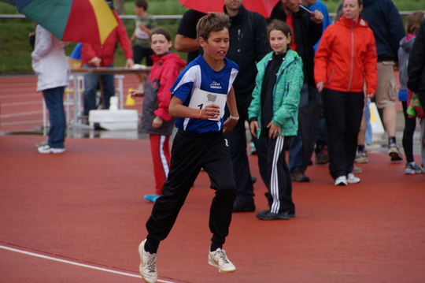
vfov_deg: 5.1
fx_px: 3185
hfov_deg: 7.6
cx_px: 212
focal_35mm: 270
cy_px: 142
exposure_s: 1/2000
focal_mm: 180
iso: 800
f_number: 6.3
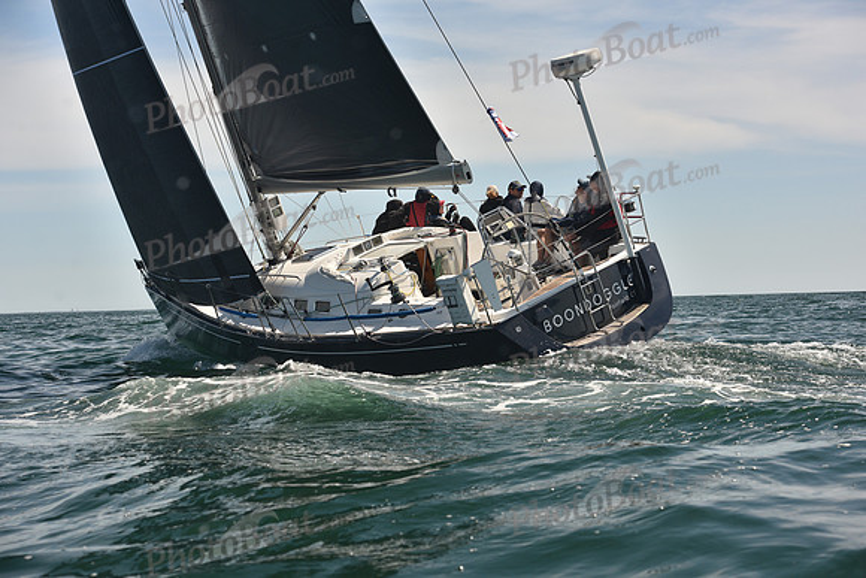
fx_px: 1684
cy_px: 289
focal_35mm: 70
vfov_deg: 19.5
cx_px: 433
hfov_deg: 28.8
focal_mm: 70
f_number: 6.3
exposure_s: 1/640
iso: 250
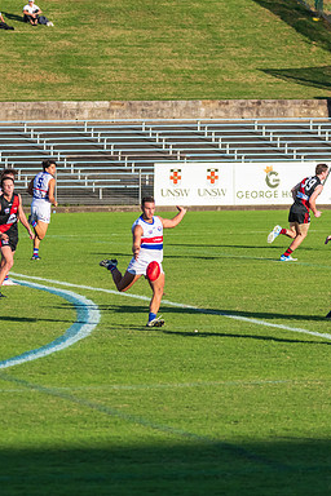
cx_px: 189
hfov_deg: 4.0
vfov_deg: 6.0
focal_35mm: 344
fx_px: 4744
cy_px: 256
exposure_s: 1/5000
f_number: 5.3
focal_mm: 220
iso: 1000
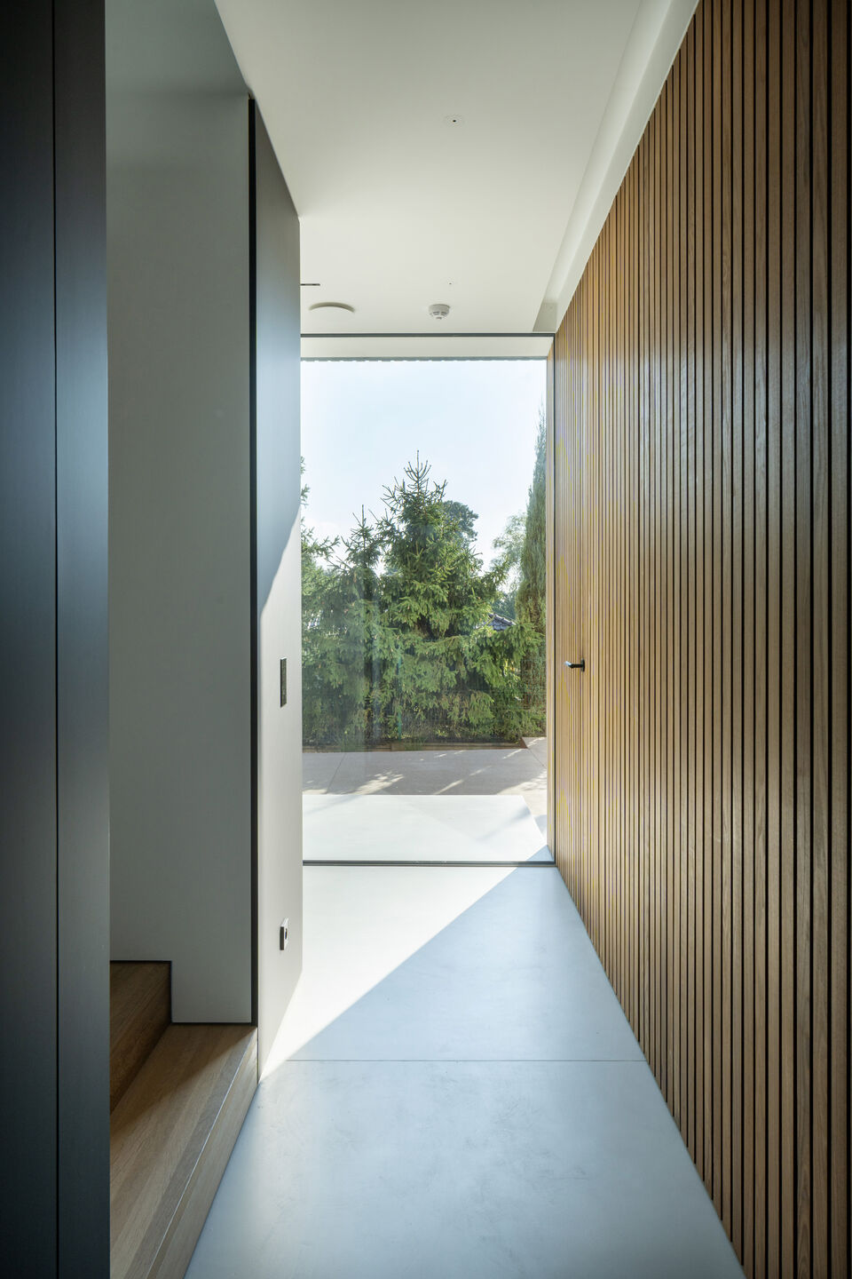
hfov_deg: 53.1
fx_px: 852
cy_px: 640
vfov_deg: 73.7
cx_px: 426
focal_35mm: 24
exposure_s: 1/40
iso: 64
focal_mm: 24
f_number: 13
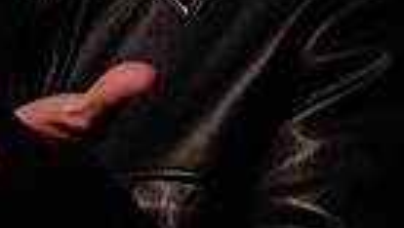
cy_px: -156
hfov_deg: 1.4
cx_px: -76
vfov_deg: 0.8
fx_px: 16538
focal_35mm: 1542
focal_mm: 350
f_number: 5.6
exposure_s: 1/125
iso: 2500
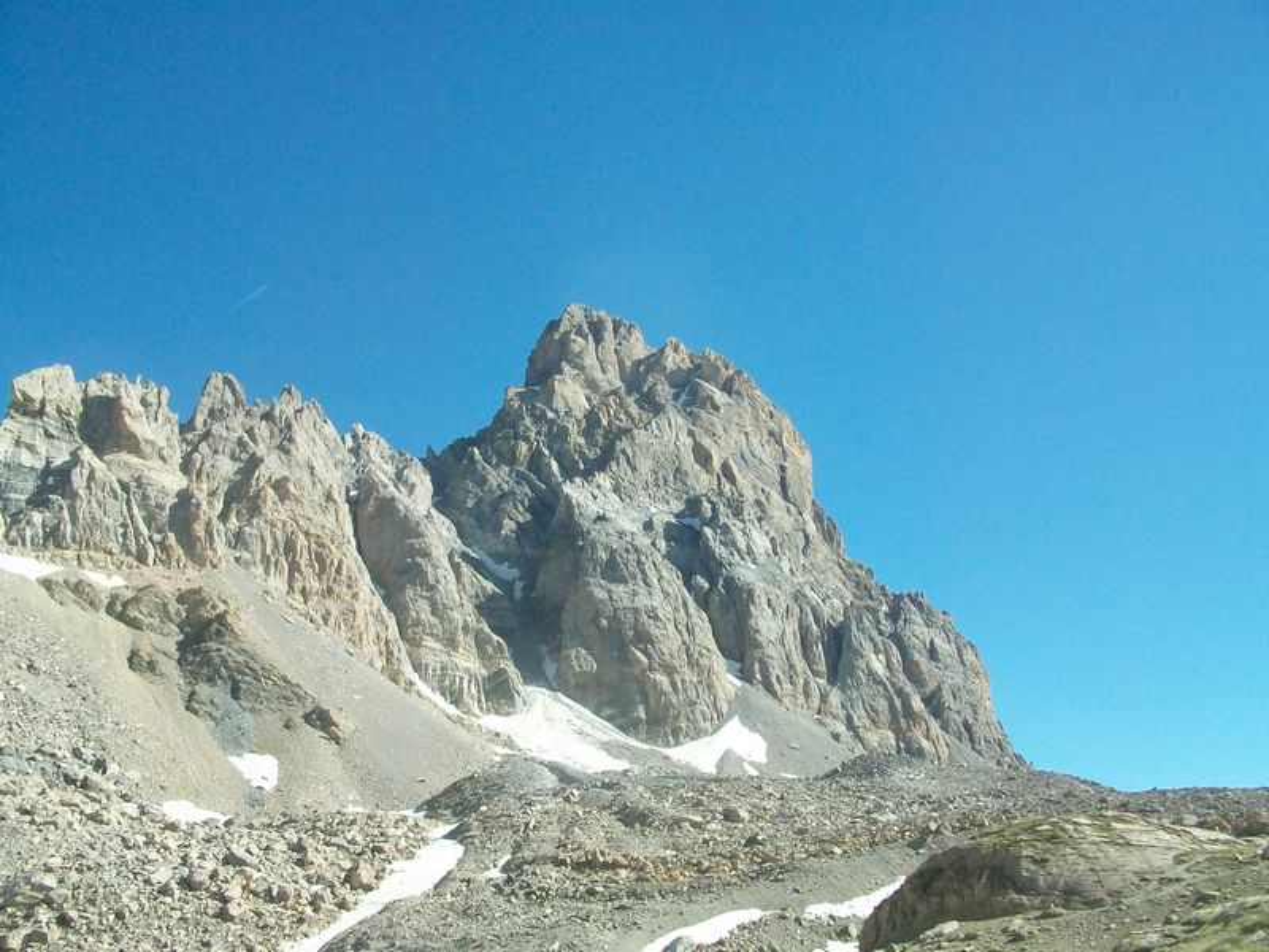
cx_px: 634
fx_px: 1246
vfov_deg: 41.8
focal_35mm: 34
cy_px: 476
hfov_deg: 54.0
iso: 80
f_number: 5.5
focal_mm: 5.7
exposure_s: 1/320
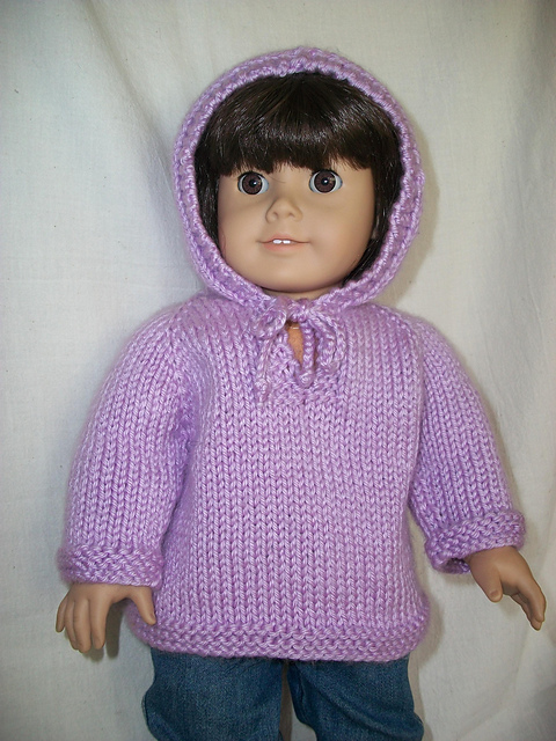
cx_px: 278
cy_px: 370
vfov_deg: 56.8
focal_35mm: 32
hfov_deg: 44.2
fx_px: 685
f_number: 2.9
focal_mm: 5.7
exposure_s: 1/30
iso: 80
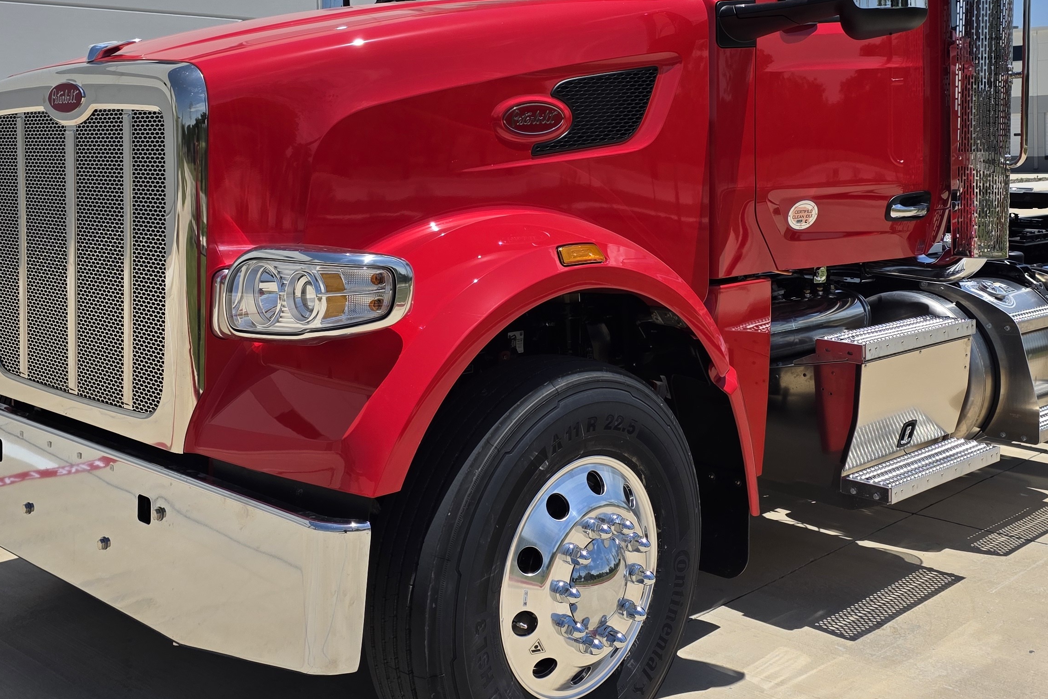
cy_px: 187
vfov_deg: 31.4
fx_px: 1223
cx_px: 512
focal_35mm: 42
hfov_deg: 46.4
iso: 50
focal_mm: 6.3
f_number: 1.7
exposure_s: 1/7944
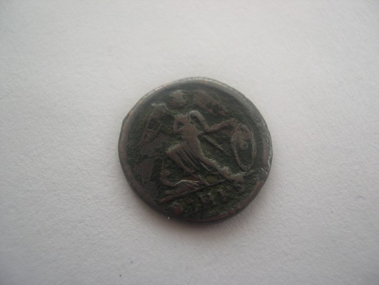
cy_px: 142
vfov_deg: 37.7
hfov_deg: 49.0
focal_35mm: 38
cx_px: 190
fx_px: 416
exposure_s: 1/71.7
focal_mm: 8
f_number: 2.8
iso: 100
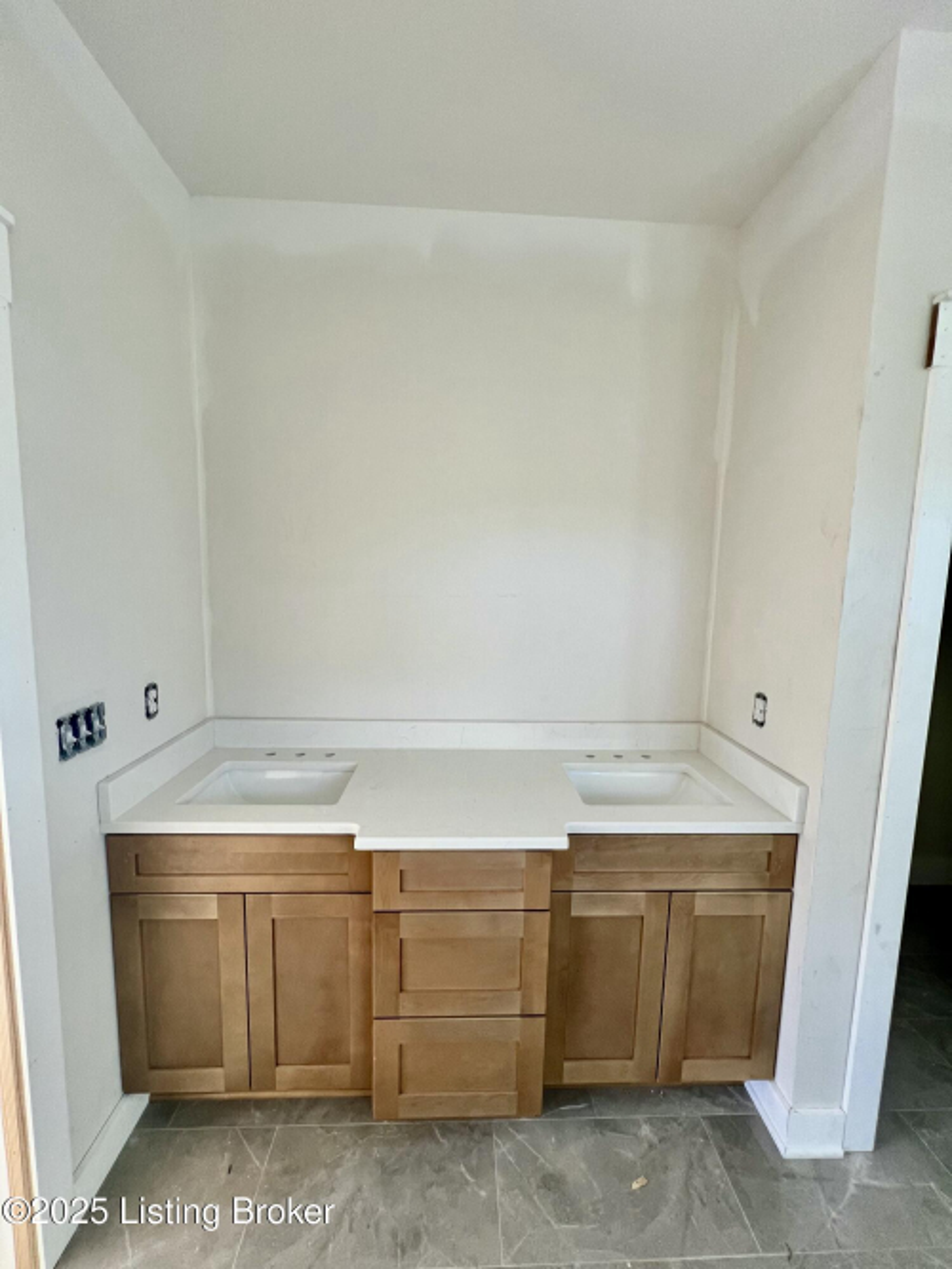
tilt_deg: -6.6
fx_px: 477
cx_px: 476
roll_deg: -1.4
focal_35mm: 13
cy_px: 634
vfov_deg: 106.2
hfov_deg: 89.9
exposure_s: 1/99
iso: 100
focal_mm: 1.57
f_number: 1.8
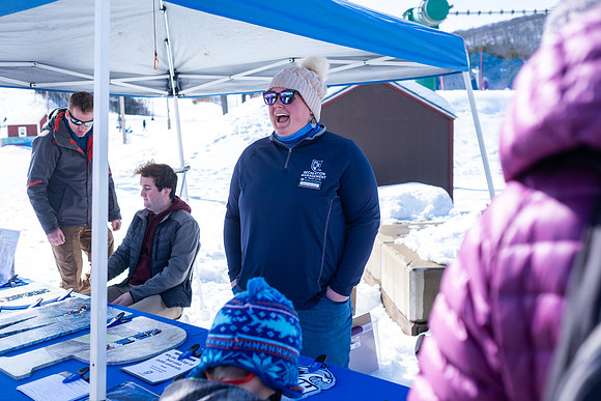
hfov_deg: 54.4
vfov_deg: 37.9
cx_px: 300
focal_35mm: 35
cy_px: 200
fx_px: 584
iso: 160
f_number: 2.8
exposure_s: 1/1000
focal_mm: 23
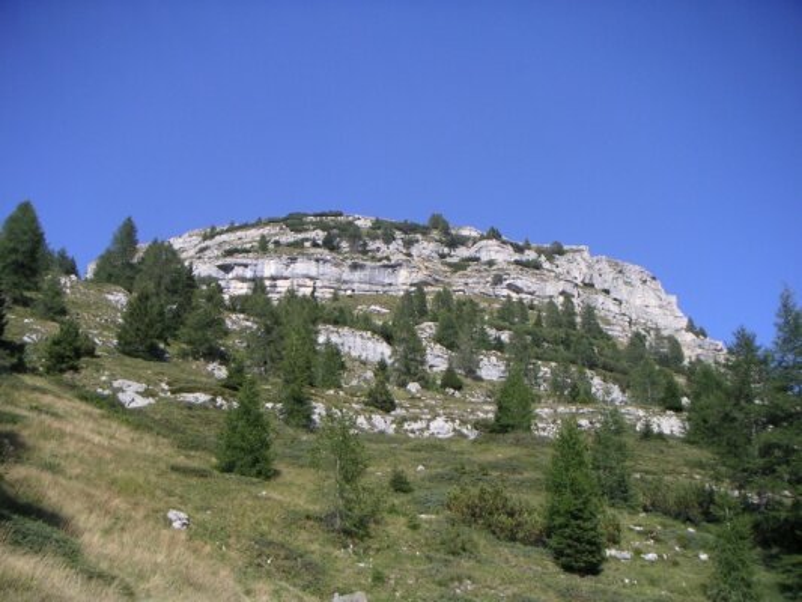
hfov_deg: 49.0
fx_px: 881
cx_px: 401
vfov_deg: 37.7
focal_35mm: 38
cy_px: 301
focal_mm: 6
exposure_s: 1/750
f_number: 2.8
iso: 50
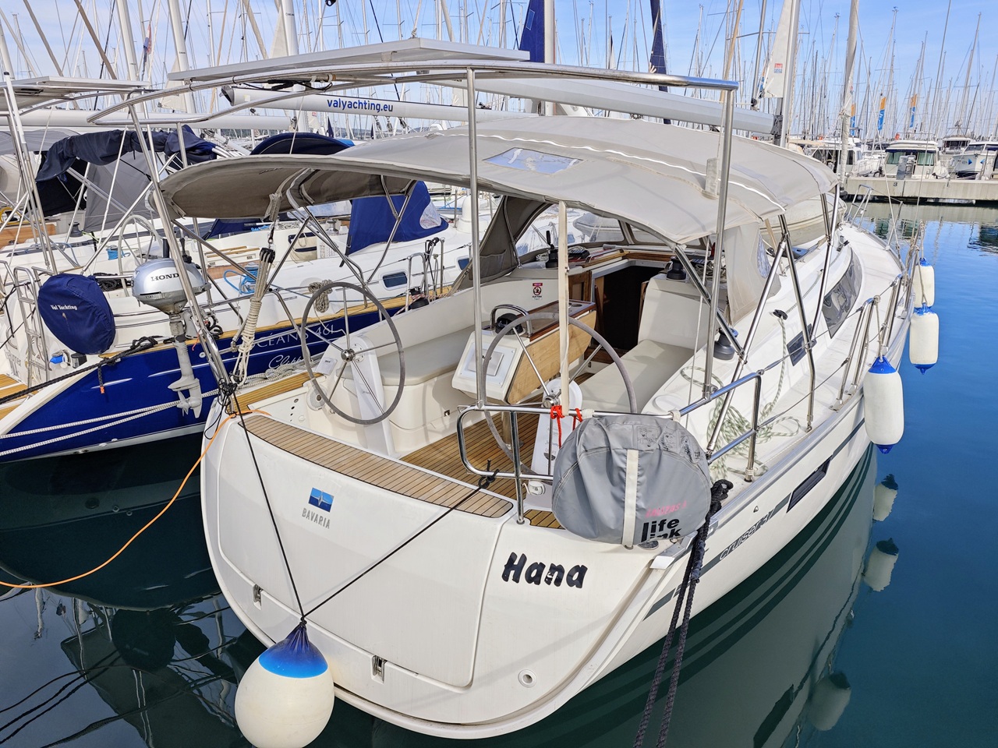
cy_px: 374
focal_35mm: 23
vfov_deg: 58.9
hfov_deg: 73.9
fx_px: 663
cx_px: 499
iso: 50
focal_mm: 6.55
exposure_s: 1/1800
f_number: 1.6
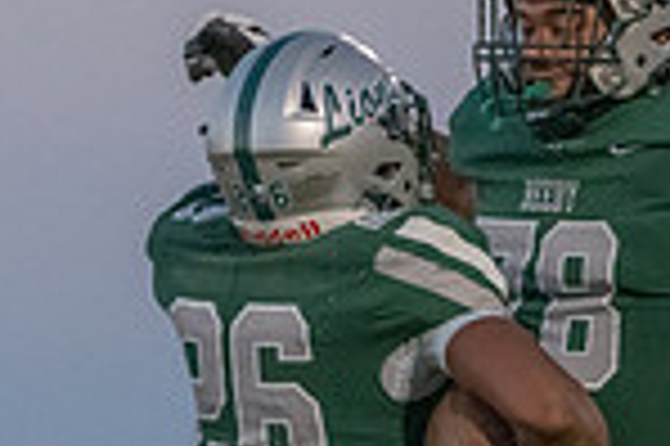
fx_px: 12679
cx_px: 535
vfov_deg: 2.0
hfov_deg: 3.0
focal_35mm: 682
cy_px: 773
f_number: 5.6
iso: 12800
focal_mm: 175
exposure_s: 1/1250
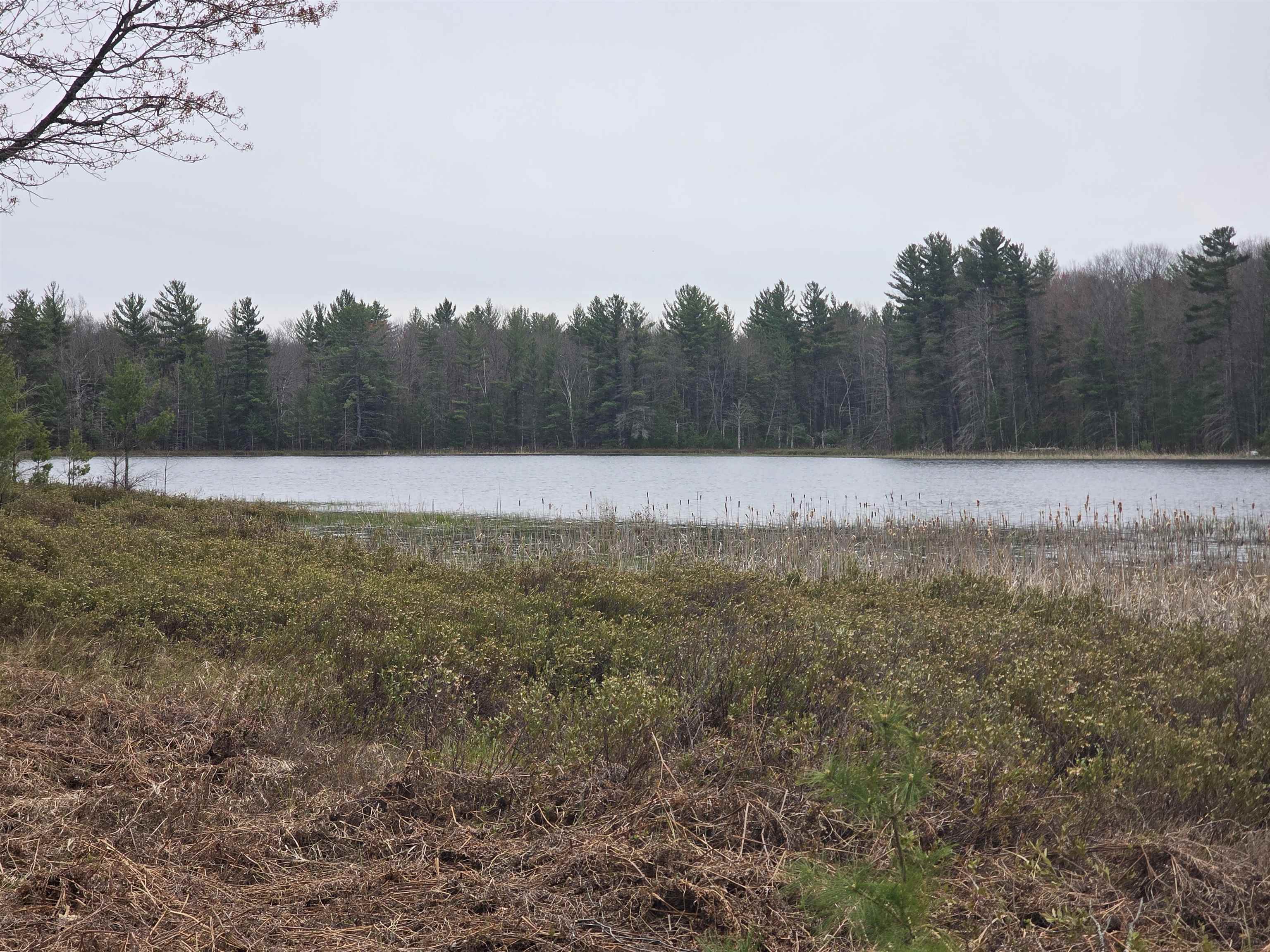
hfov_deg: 28.2
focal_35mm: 69
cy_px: 476
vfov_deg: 21.3
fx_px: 2531
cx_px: 635
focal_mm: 7.9
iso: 50
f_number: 2.4
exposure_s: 1/675
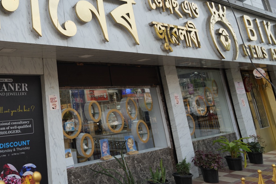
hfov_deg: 53.5
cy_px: 59
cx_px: 33
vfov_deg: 41.7
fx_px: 238
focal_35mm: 31
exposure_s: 1/160
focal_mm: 16
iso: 100
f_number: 3.5
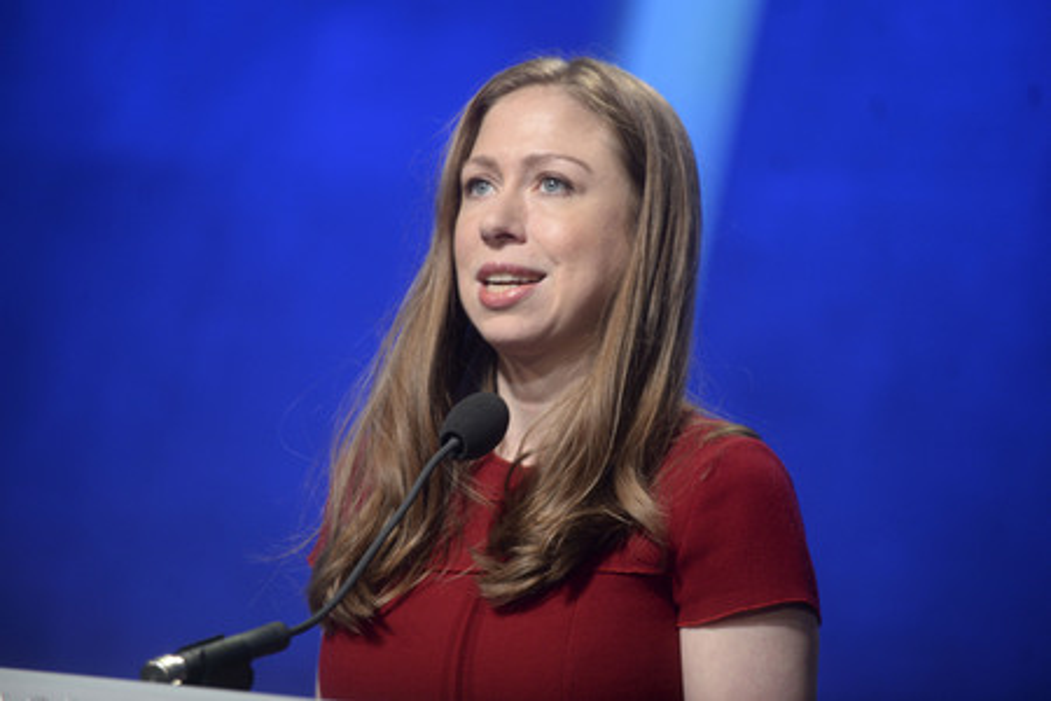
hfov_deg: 10.3
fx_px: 5838
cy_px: 350
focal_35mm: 200
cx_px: 526
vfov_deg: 6.9
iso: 1600
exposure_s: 1/250
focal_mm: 200
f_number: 2.8
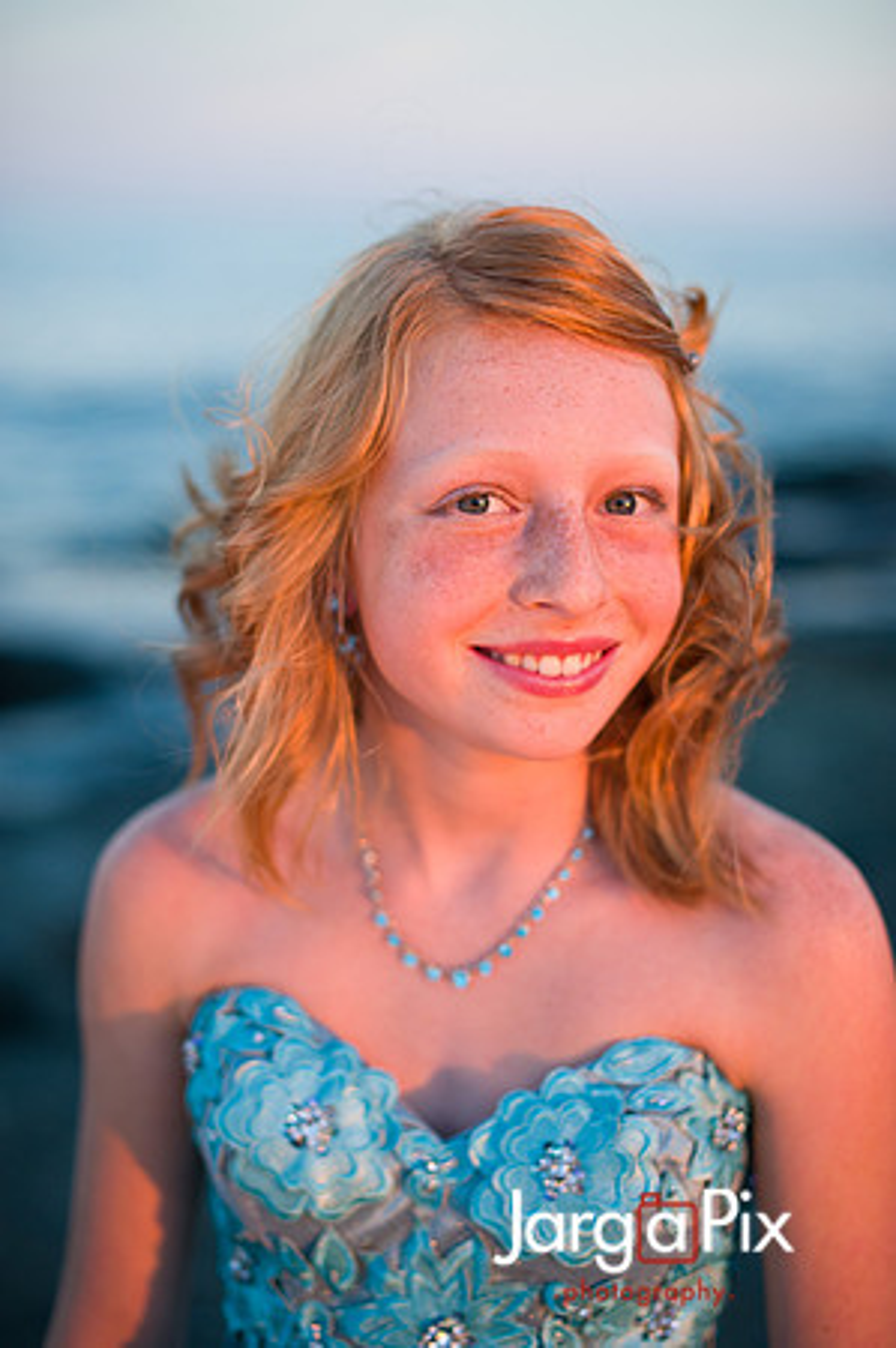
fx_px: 1871
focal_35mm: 50
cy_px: 674
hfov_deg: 26.9
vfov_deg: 39.6
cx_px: 448
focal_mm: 50
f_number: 2
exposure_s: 1/400
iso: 160
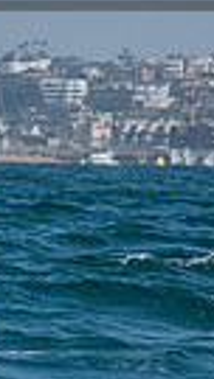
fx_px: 8418
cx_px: -484
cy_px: 72
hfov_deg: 1.4
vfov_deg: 2.6
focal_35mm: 835
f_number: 6.3
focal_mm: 116
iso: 200
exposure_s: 1/1250
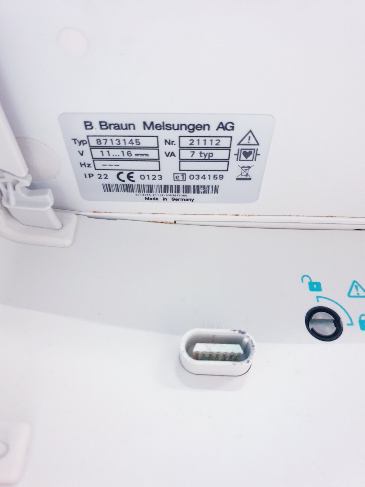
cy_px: 244
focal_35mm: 26
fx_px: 366
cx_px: 182
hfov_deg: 53.1
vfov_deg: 67.3
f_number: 1.5
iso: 320
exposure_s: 1/25
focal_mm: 4.3
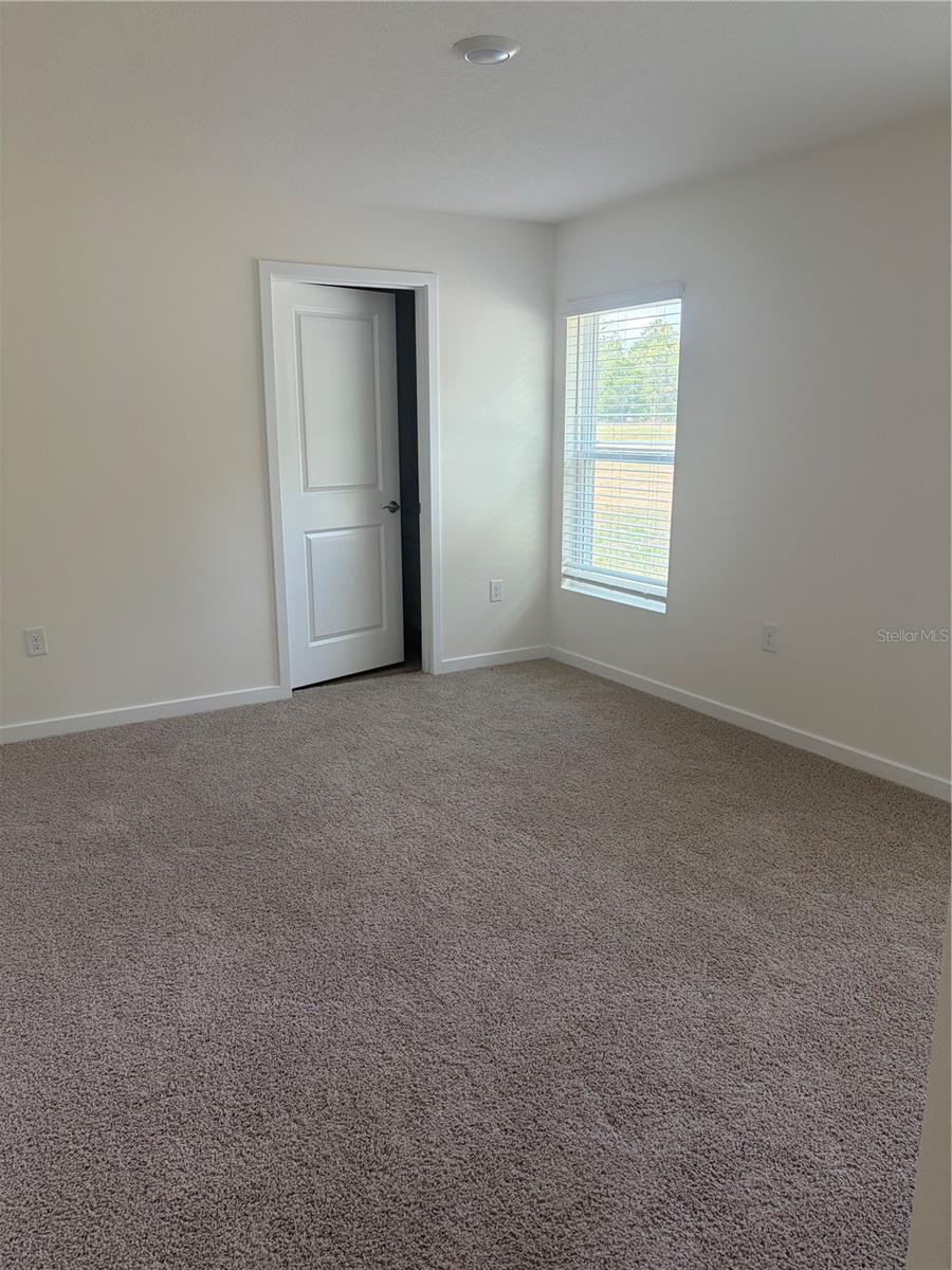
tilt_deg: -13.2
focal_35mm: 26
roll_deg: +0.0
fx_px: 953
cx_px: 476
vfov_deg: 67.3
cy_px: 635
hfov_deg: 53.1
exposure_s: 1/153
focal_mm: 5.96
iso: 125
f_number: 1.6
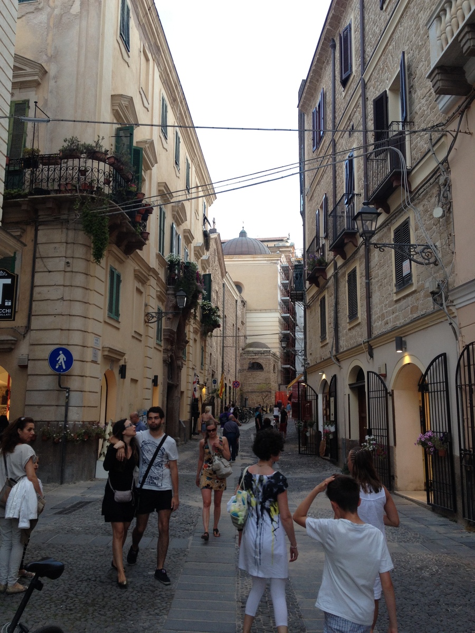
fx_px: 640
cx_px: 238
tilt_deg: +8.7
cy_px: 316
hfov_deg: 40.7
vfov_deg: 52.6
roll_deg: +0.4
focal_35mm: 35
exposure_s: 1/60
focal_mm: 4.28
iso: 64
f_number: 2.4
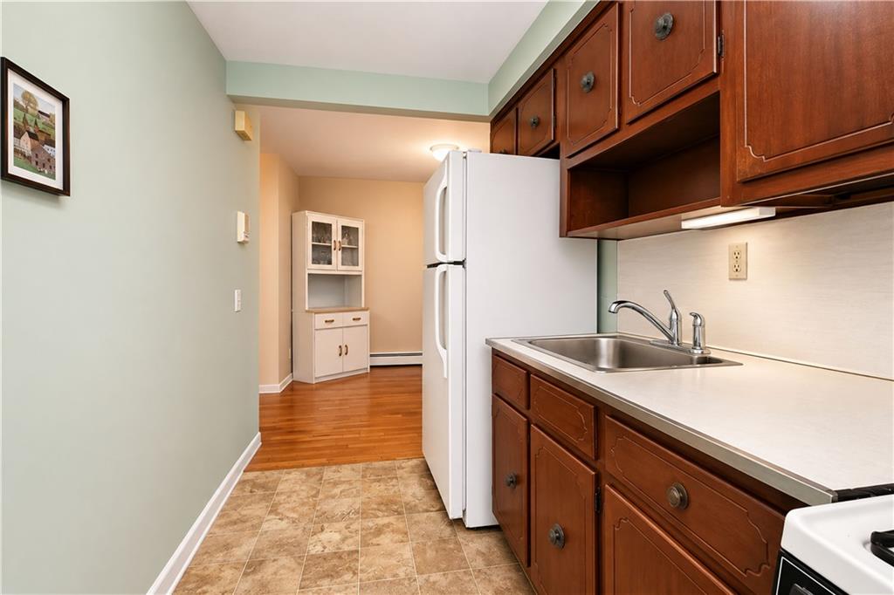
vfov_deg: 77.3
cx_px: 447
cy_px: 298
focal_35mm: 15
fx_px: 372
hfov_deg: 100.4
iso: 2000
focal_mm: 10
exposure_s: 1/60
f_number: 8
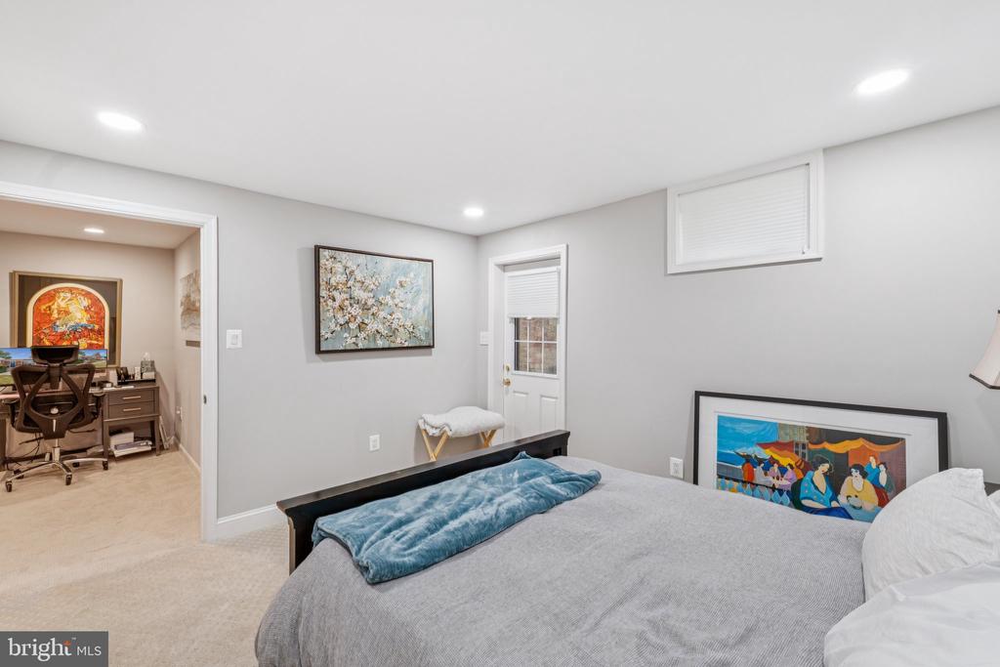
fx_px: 417
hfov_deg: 100.4
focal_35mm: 15
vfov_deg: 77.3
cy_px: 334
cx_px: 500
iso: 250
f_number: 9
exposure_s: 1/5
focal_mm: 10
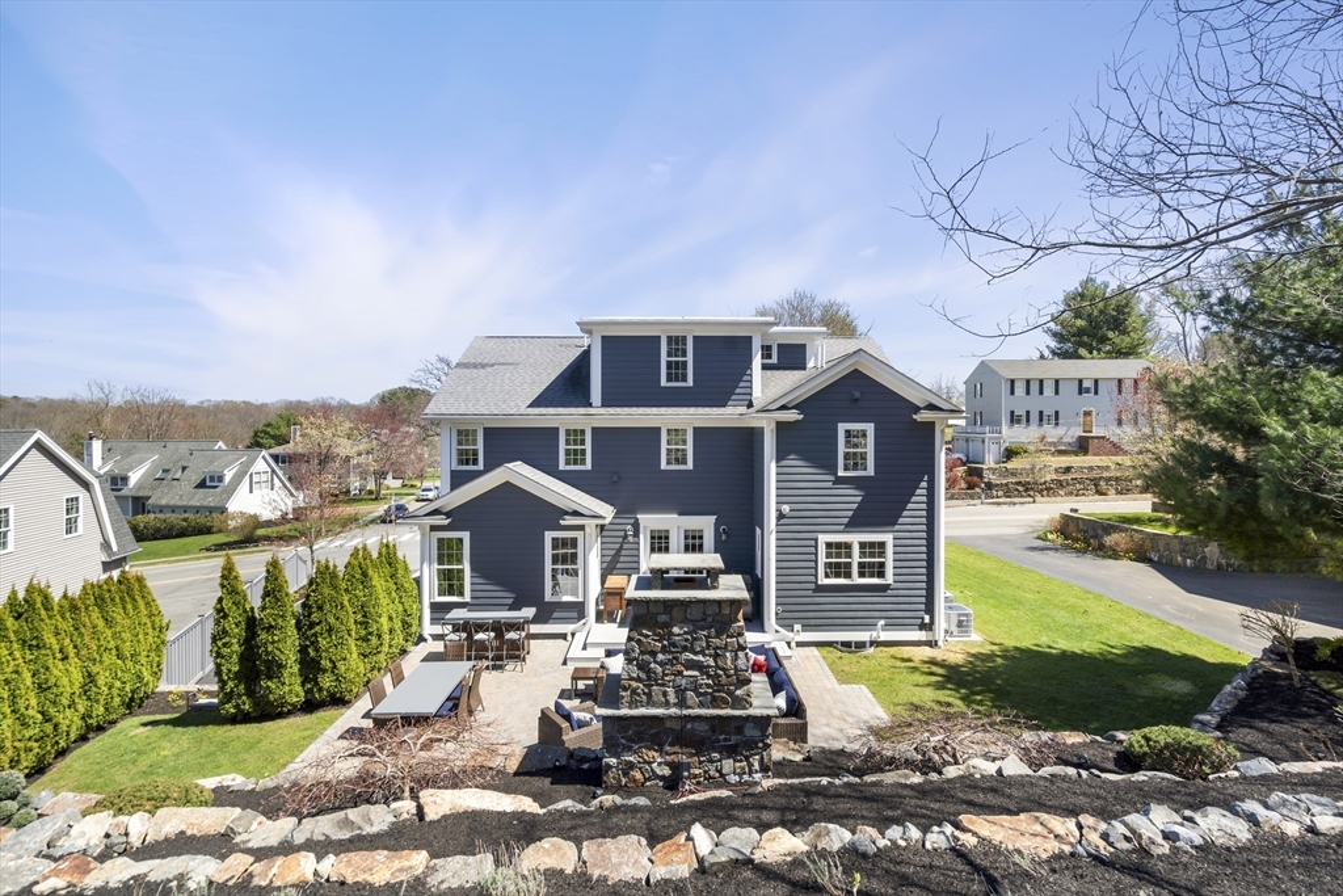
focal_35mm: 16
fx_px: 597
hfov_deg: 96.7
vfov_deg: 73.8
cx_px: 672
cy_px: 448
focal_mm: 16
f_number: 7.1
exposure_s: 1/250
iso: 100
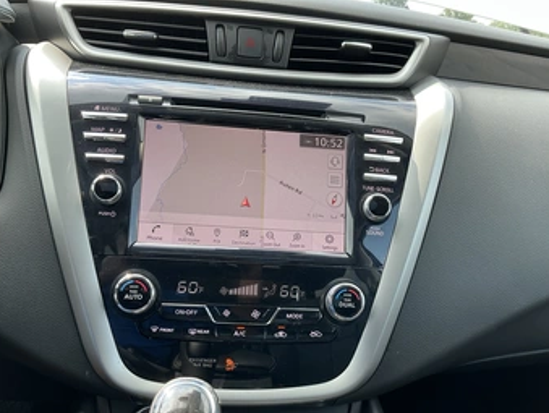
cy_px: 241
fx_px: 524
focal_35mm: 33
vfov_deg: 42.9
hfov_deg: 55.3
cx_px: 274
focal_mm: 3
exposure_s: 1/122
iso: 20
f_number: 1.8
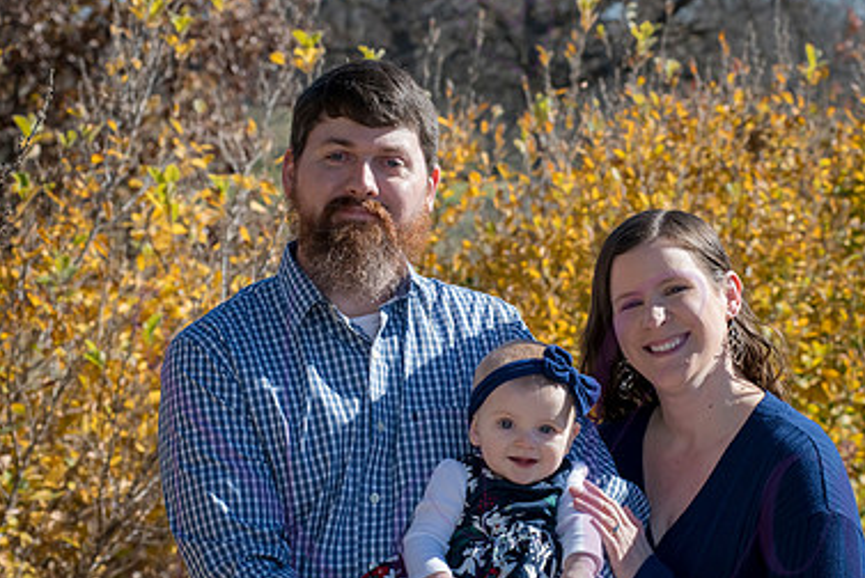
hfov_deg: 16.6
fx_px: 2958
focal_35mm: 123
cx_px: 519
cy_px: 318
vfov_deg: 11.2
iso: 400
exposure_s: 1/640
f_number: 8
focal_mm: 80
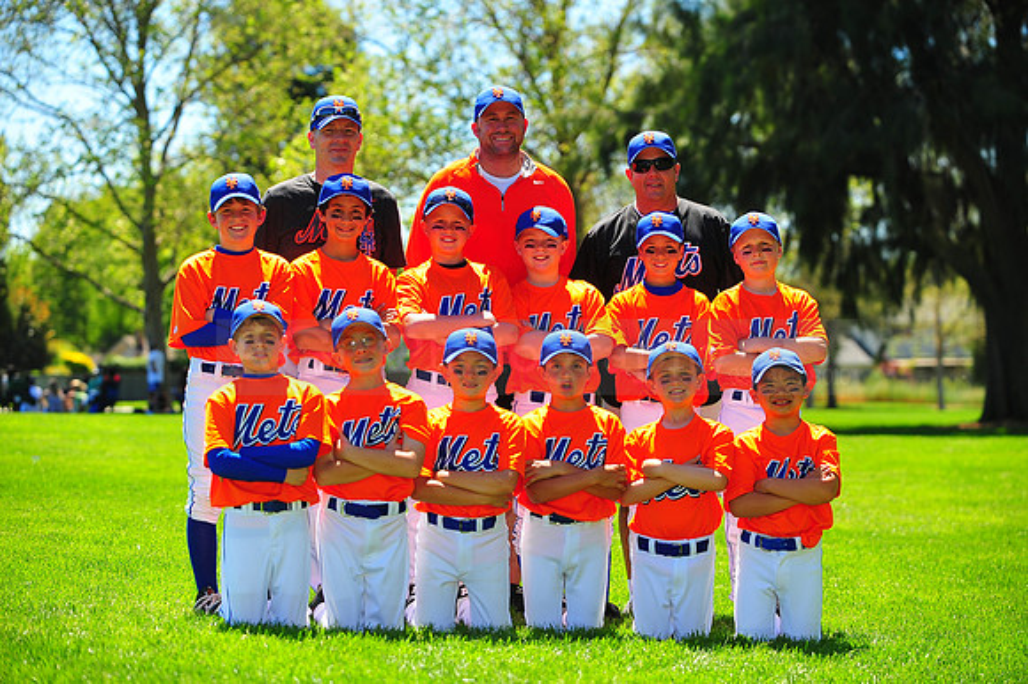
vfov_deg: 13.0
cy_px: 342
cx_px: 514
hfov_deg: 19.5
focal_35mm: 105
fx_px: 2997
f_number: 4
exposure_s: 1/800
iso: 200
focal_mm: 105
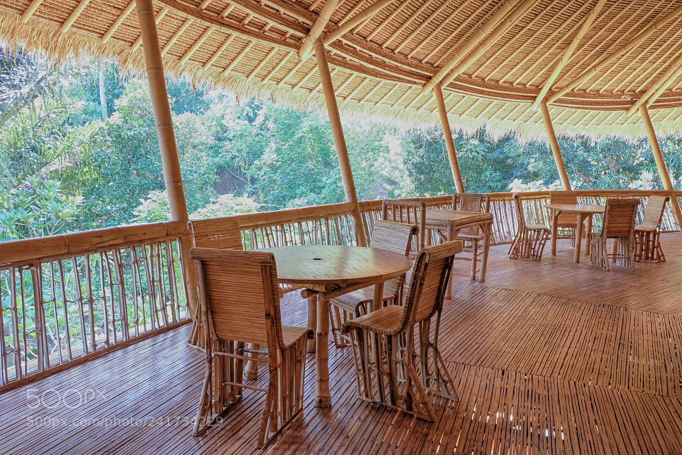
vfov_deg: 47.9
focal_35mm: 27
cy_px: 228
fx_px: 511
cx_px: 341
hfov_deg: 67.4
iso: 1250
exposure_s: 1/30
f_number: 7.1
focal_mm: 18.2
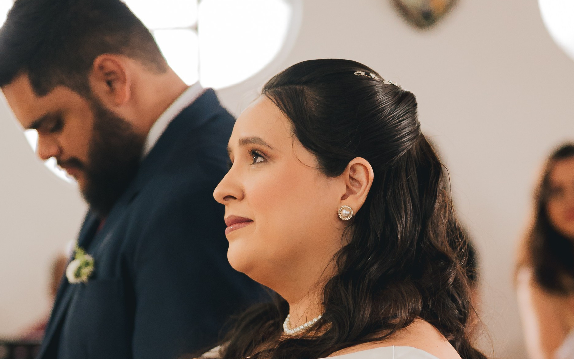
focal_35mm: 112
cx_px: 247
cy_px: 356
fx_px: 1752
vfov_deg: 11.6
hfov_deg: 18.6
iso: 1600
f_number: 1.8
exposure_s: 1/250
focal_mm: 50
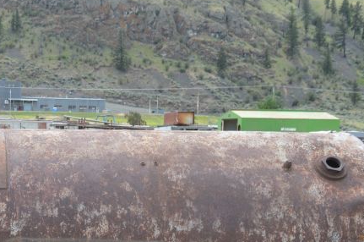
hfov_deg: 25.9
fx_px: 739
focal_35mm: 73
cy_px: 214
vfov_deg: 18.3
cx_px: -19
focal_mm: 21
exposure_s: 1/160
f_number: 6.3
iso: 100
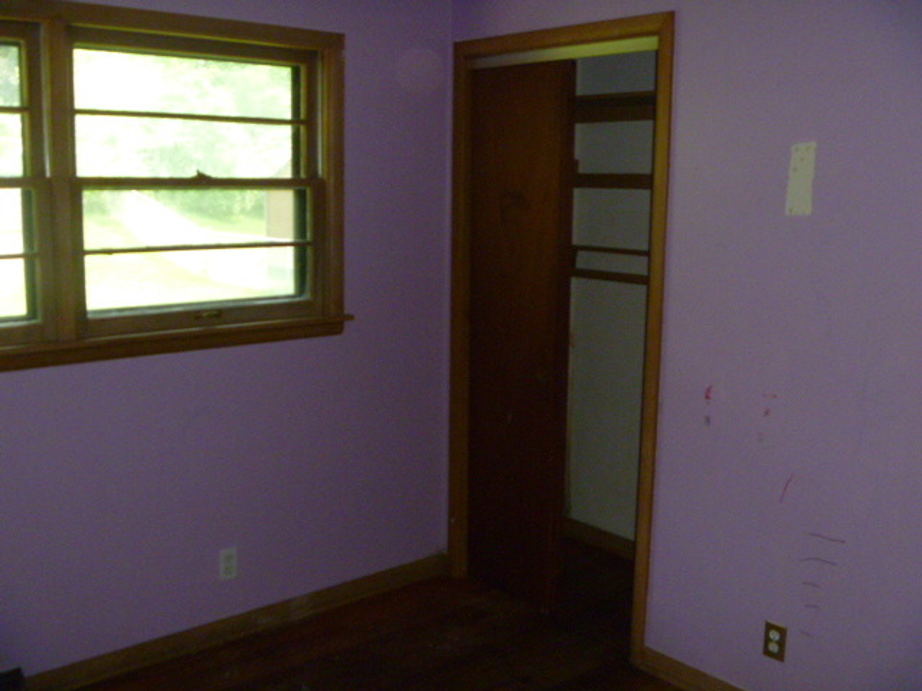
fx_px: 932
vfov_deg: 40.7
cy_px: 346
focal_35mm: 35
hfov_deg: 52.6
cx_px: 461
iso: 400
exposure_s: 1/125
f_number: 3.5
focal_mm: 6.3
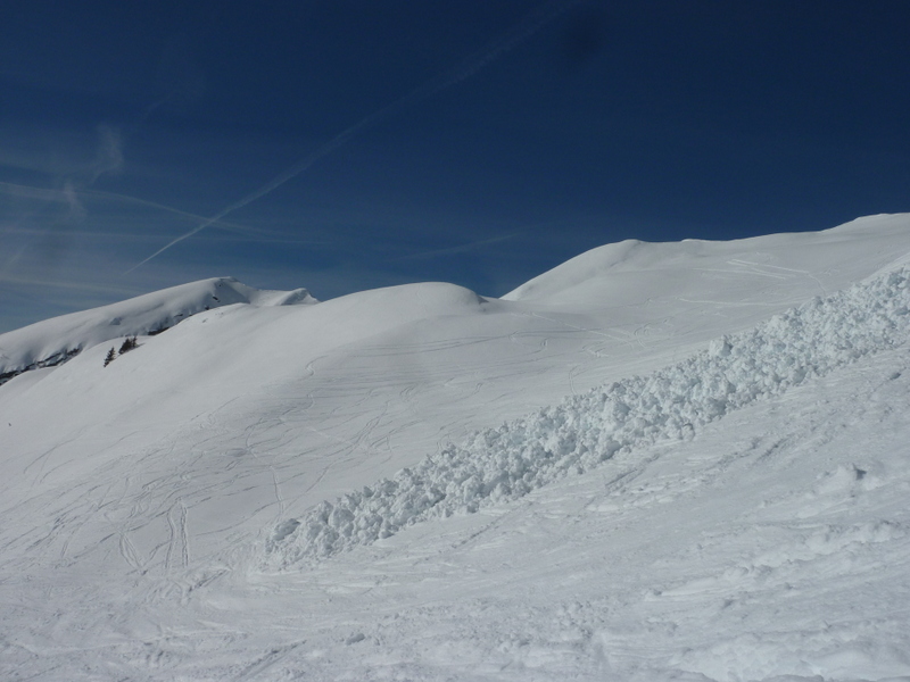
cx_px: 455
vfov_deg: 40.7
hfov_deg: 52.6
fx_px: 920
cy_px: 341
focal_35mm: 35
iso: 80
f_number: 6.3
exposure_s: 1/2000
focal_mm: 5.7
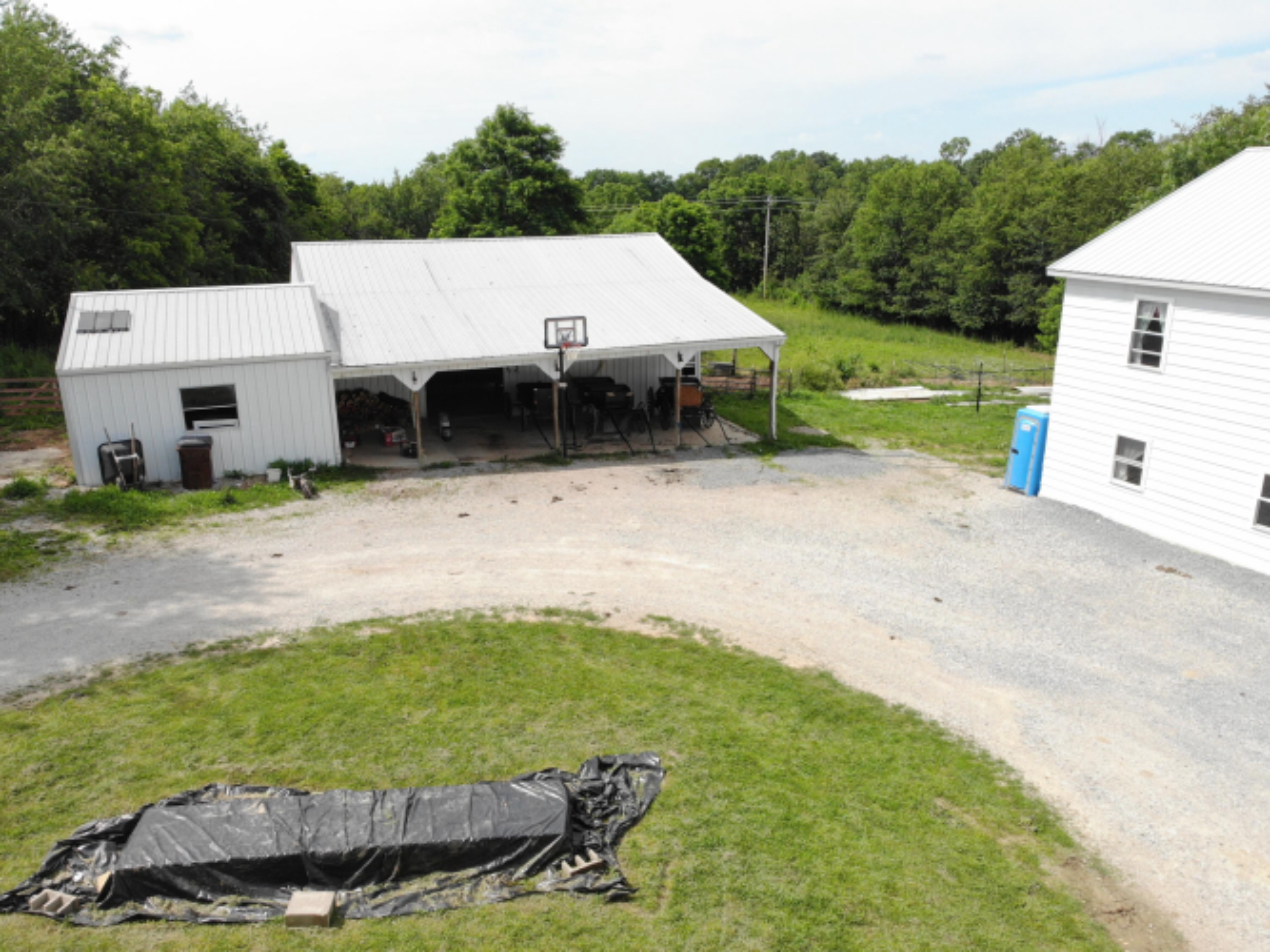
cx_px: 635
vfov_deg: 56.8
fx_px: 880
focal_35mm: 24
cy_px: 476
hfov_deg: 71.6
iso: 100
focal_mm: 4.5
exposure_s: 1/800
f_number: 2.8
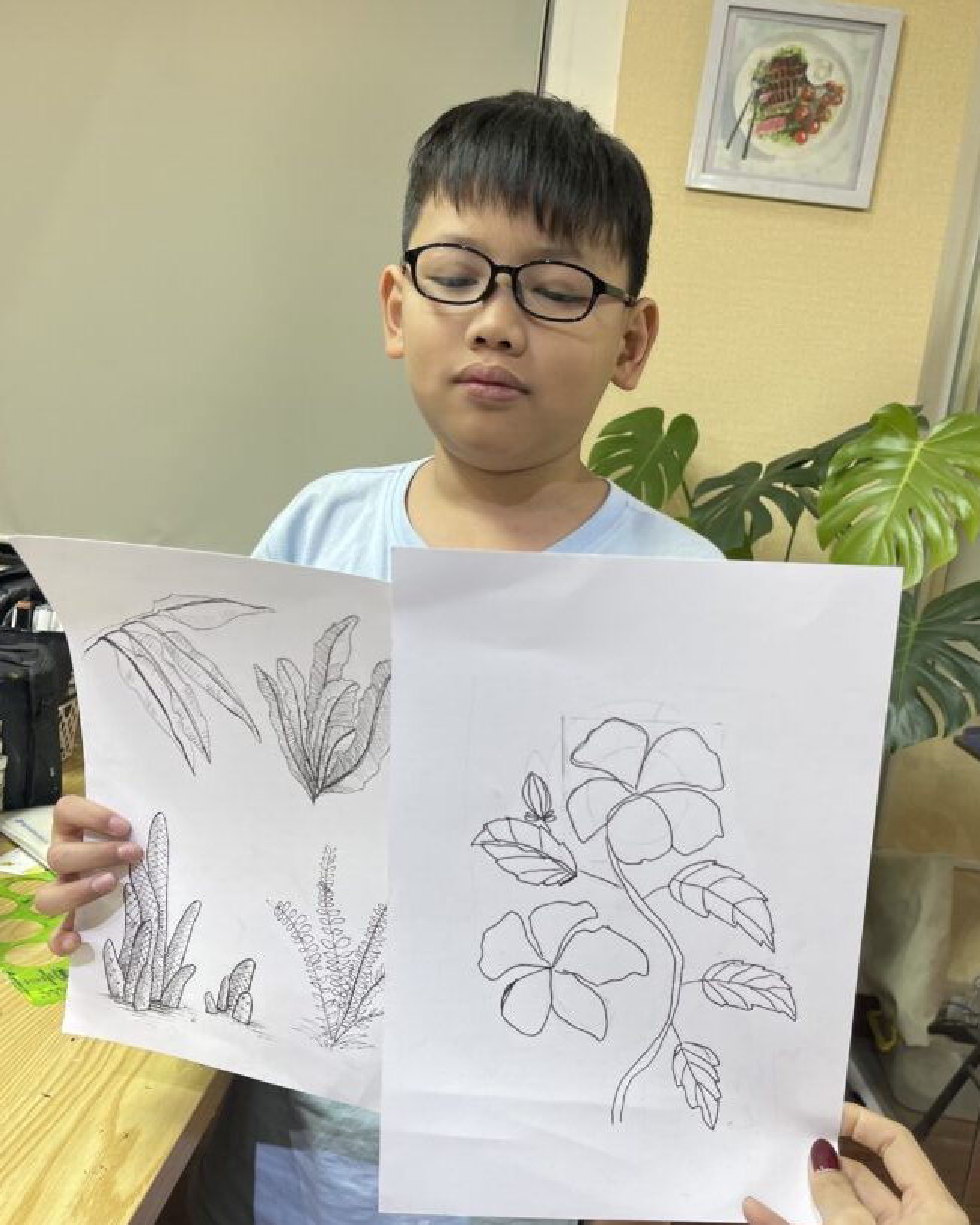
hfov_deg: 48.5
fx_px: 1087
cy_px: 680
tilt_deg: -10.7
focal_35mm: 30
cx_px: 540
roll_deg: -7.0
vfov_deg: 58.6
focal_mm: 5.1
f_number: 1.6
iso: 64
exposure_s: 1/100
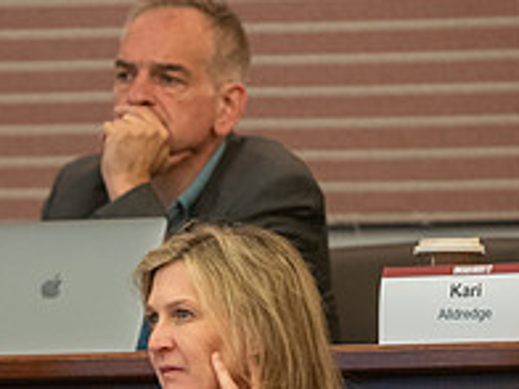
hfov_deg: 3.5
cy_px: 421
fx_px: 8531
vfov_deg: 2.6
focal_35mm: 569
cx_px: 119
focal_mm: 200
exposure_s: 1/125
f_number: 2.8
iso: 2000
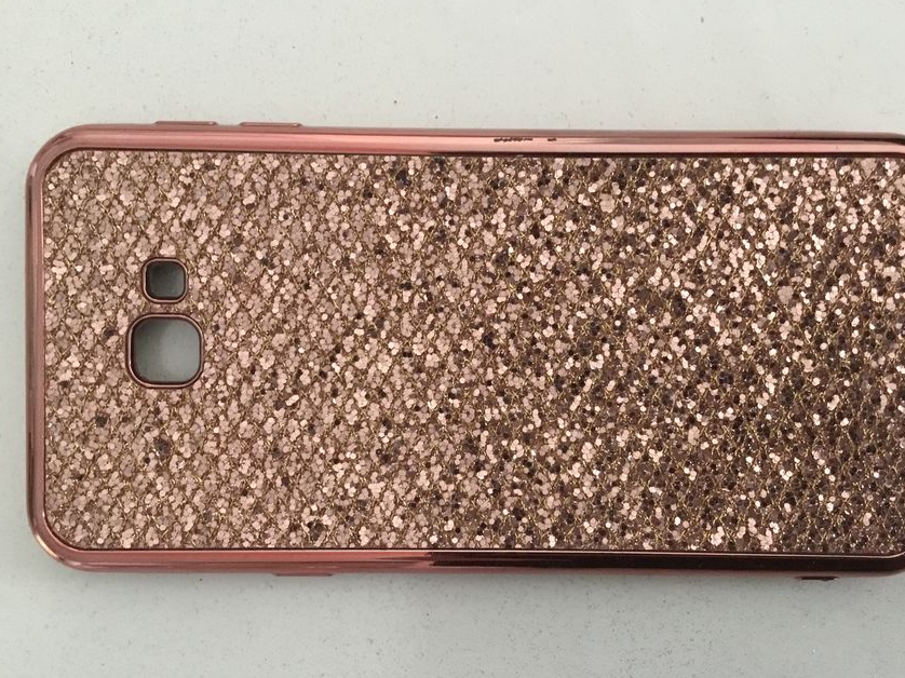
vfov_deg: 38.6
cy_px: 361
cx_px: 484
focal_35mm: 37
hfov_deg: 50.1
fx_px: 967
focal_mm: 3.3
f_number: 2.4
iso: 250
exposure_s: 1/33
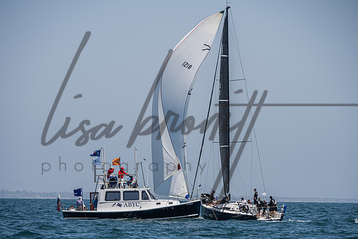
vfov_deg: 5.3
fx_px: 2605
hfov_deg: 7.9
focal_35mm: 262
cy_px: 142
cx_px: 176
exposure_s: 1/2000
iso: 400
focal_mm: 220
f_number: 8
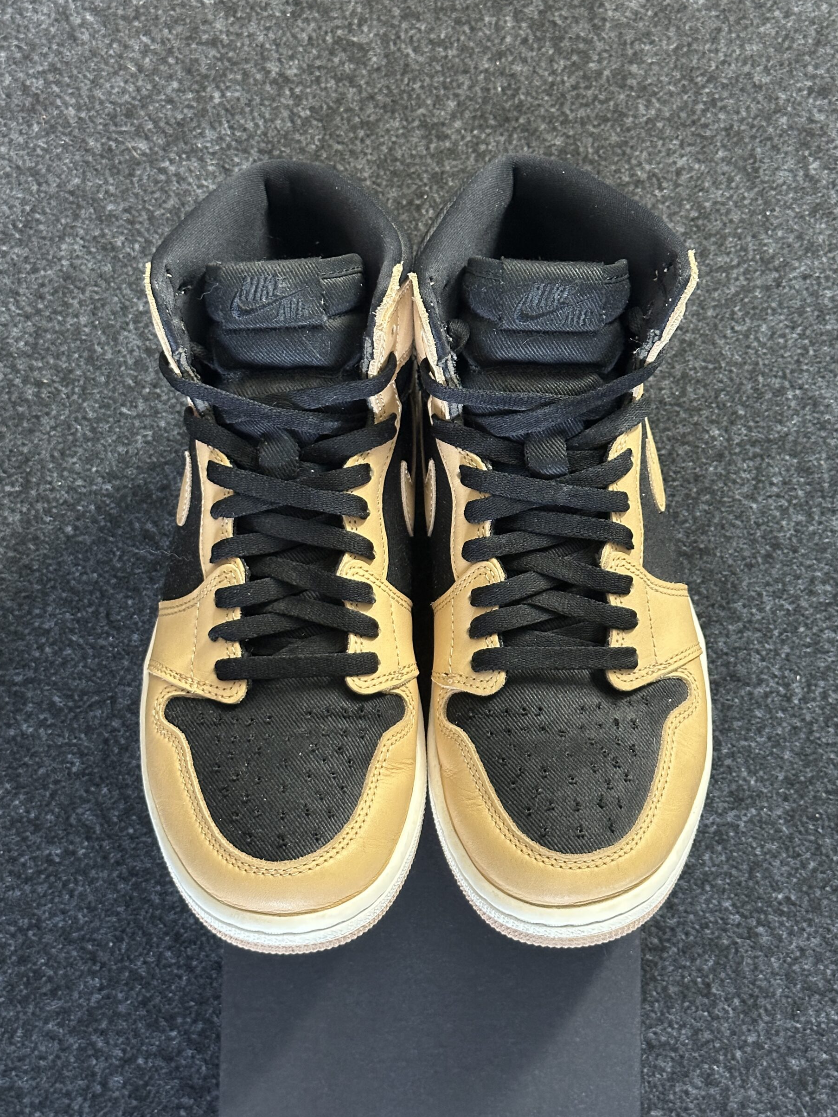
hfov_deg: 28.6
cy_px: 566
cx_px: 442
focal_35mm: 51
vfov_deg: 37.5
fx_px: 1646
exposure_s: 1/33
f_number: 1.78
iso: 500
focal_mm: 6.86
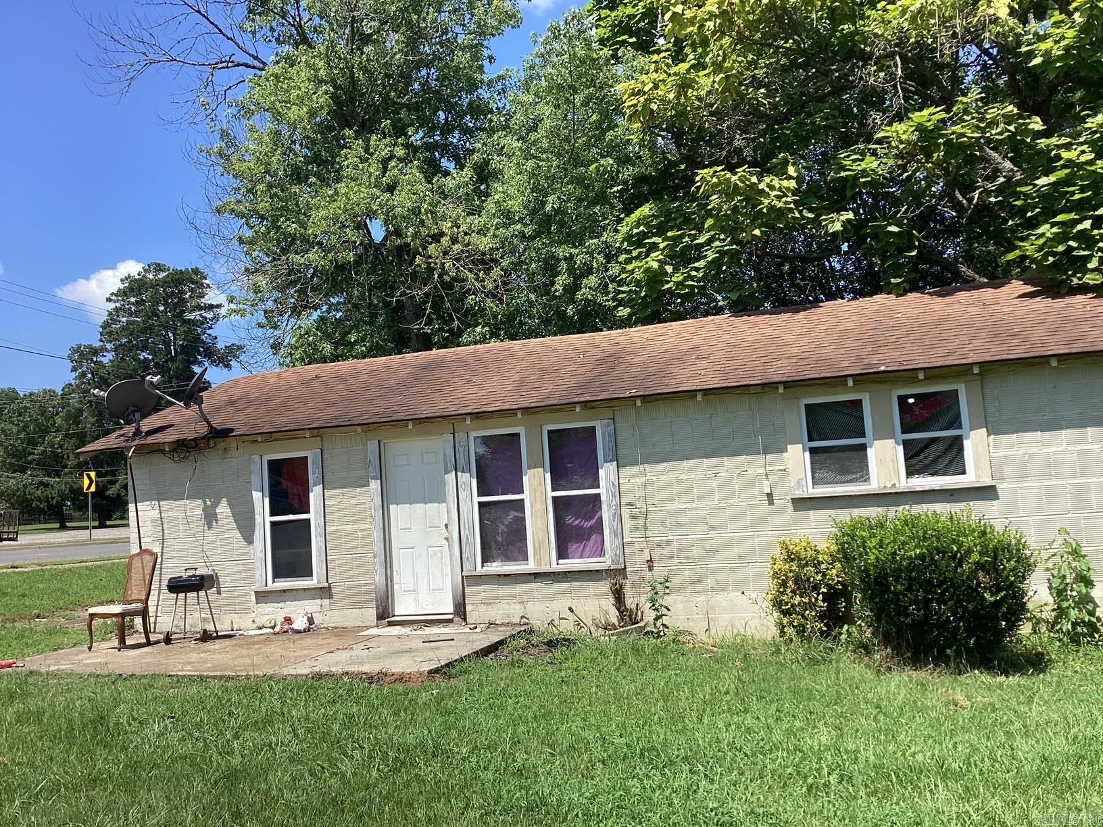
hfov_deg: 58.4
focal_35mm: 31
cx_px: 552
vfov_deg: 45.4
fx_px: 988
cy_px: 414
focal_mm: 3.3
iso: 25
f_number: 2.4
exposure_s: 1/1072
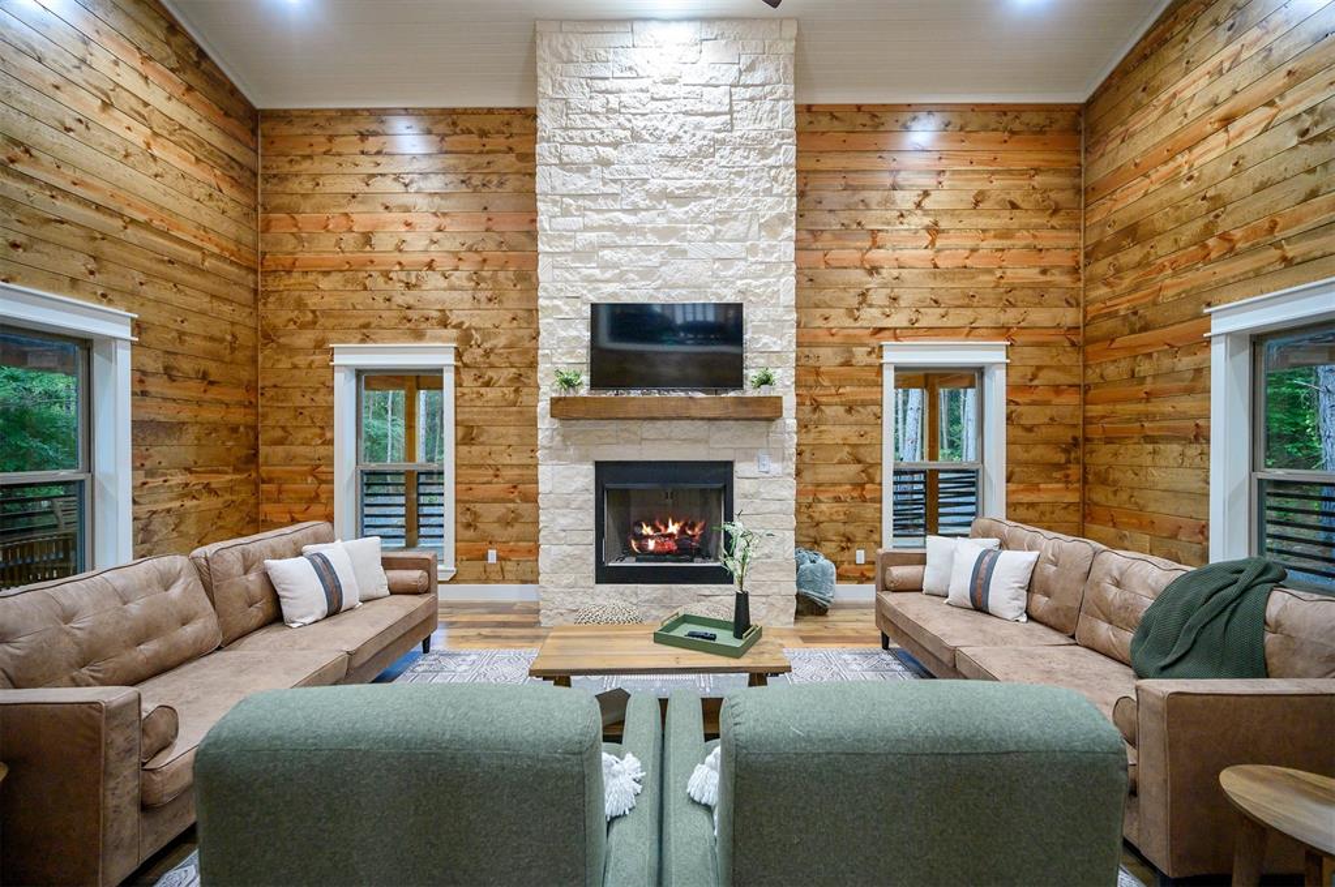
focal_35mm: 14
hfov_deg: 104.3
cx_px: 668
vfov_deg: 81.1
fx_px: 519
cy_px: 444
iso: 400
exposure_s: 1/50
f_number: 4
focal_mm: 14
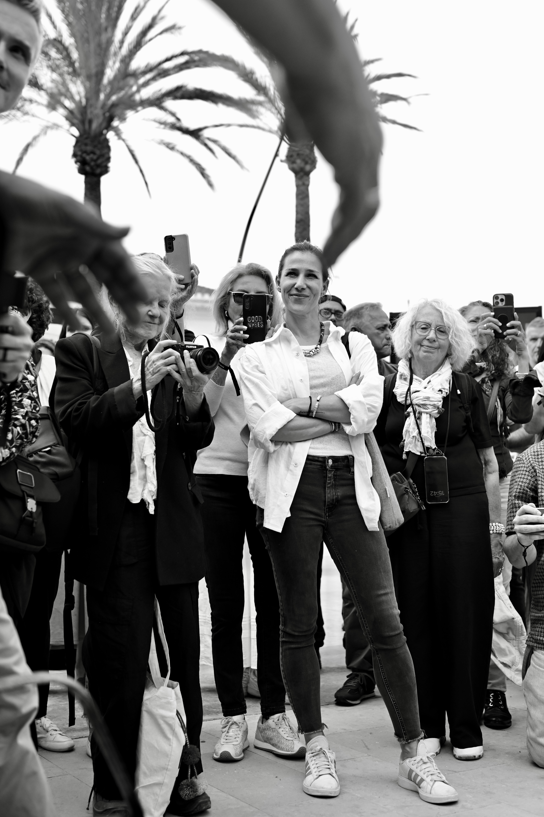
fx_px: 1043
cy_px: 352
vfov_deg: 42.6
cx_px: 266
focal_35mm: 46
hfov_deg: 29.2
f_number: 3.2
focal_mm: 40
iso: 400
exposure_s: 1/2500
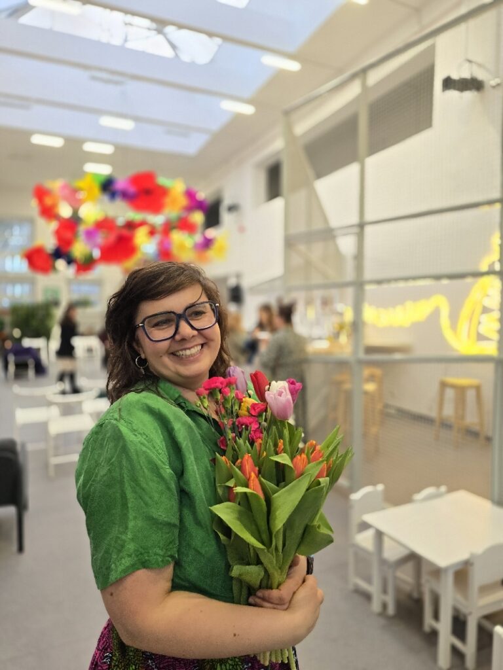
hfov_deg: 58.9
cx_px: 252
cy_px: 335
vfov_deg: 73.9
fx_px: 446
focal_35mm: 23
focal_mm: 6.3
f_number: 1.7
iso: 200
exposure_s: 1/100
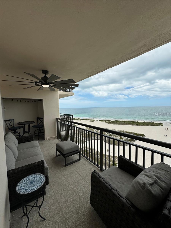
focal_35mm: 14
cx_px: 86
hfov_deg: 85.7
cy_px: 114
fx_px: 92
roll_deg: +2.1
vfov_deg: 102.1
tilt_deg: -6.1
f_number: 2.2
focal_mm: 2.22
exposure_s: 1/2083
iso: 50
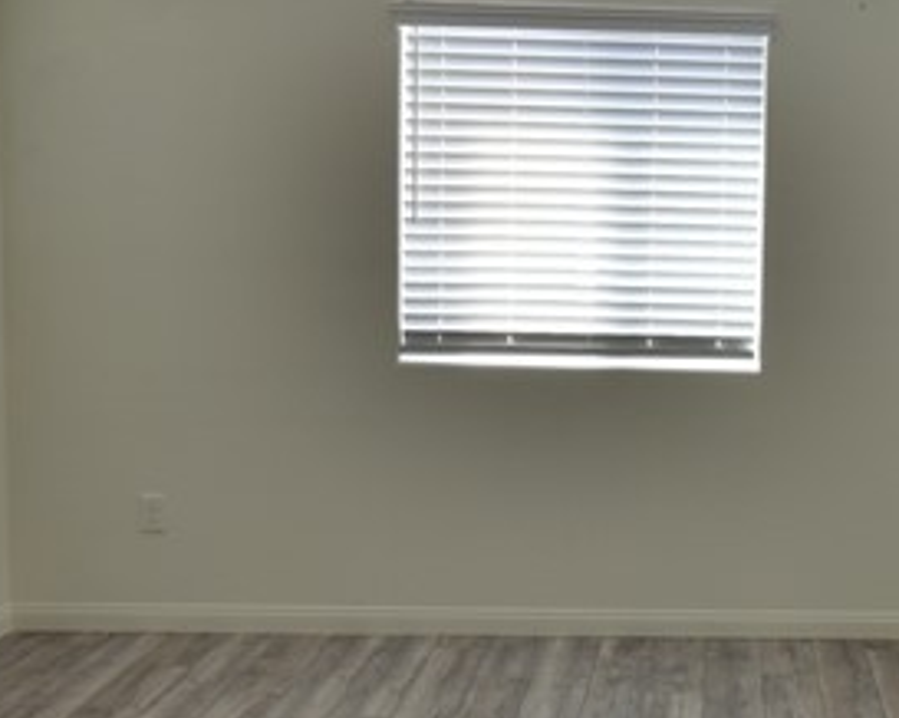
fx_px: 1489
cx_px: 840
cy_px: 343
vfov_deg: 27.1
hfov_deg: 31.7
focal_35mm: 56
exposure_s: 1/40
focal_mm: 10
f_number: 6.3
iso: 400
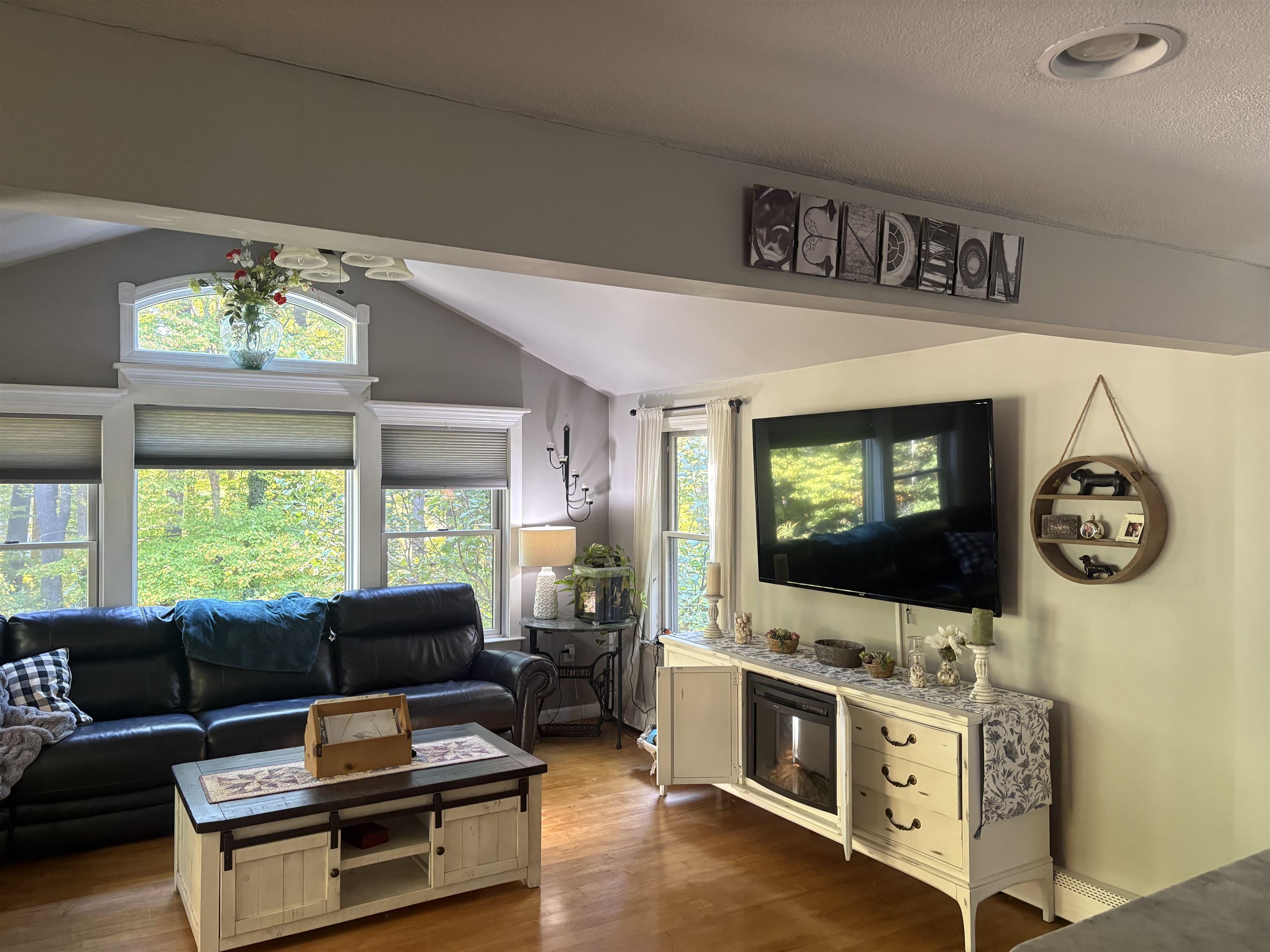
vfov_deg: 53.1
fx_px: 954
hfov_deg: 67.3
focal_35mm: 26
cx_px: 635
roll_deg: -0.1
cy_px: 476
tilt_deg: +0.4
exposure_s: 1/60
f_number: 1.6
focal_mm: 5.96
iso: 200
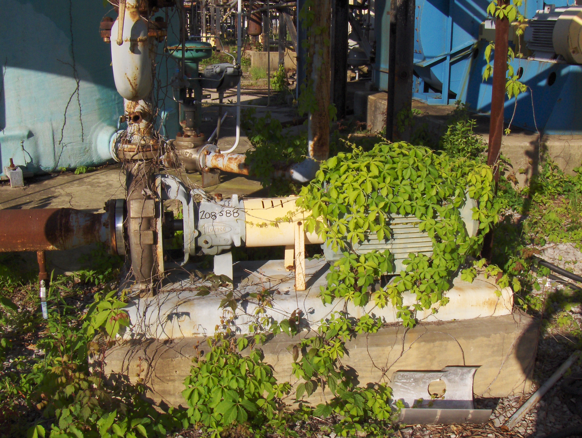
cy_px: 219
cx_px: 291
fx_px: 690
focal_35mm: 41
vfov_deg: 35.2
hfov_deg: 45.7
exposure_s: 1/372
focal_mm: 6.5
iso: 100
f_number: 7.7
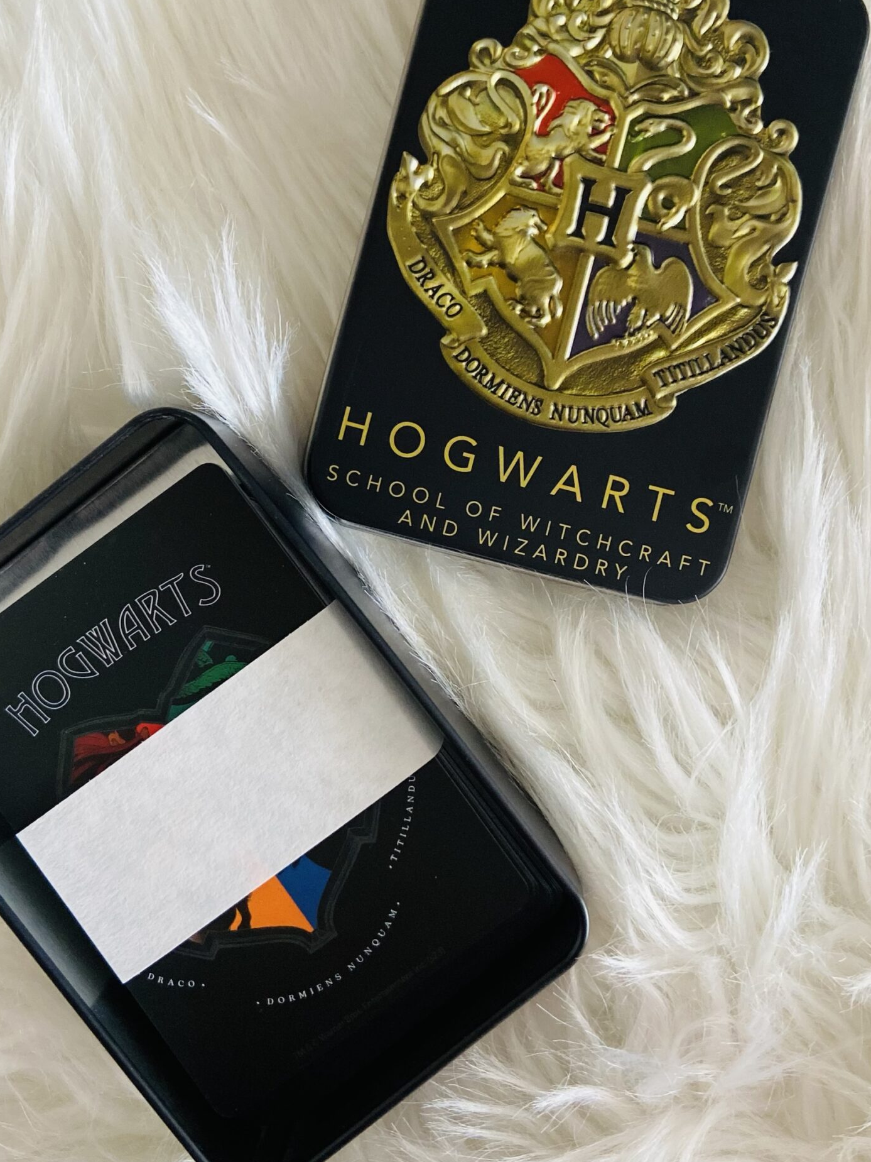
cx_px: 409
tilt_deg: -87.7
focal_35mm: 36
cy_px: 486
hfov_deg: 39.6
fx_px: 1208
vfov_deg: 51.1
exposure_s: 1/60
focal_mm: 4.25
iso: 320
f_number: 1.8
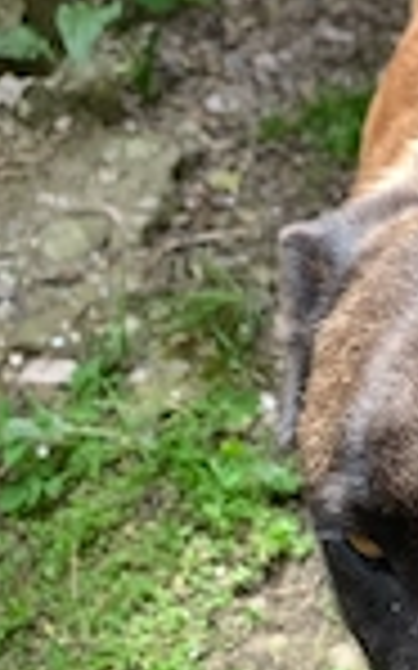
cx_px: 656
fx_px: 1350
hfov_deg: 15.9
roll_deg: +3.5
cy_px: 400
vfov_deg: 27.8
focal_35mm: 74
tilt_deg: -40.4
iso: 25
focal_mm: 4.25
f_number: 1.8
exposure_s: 1/465
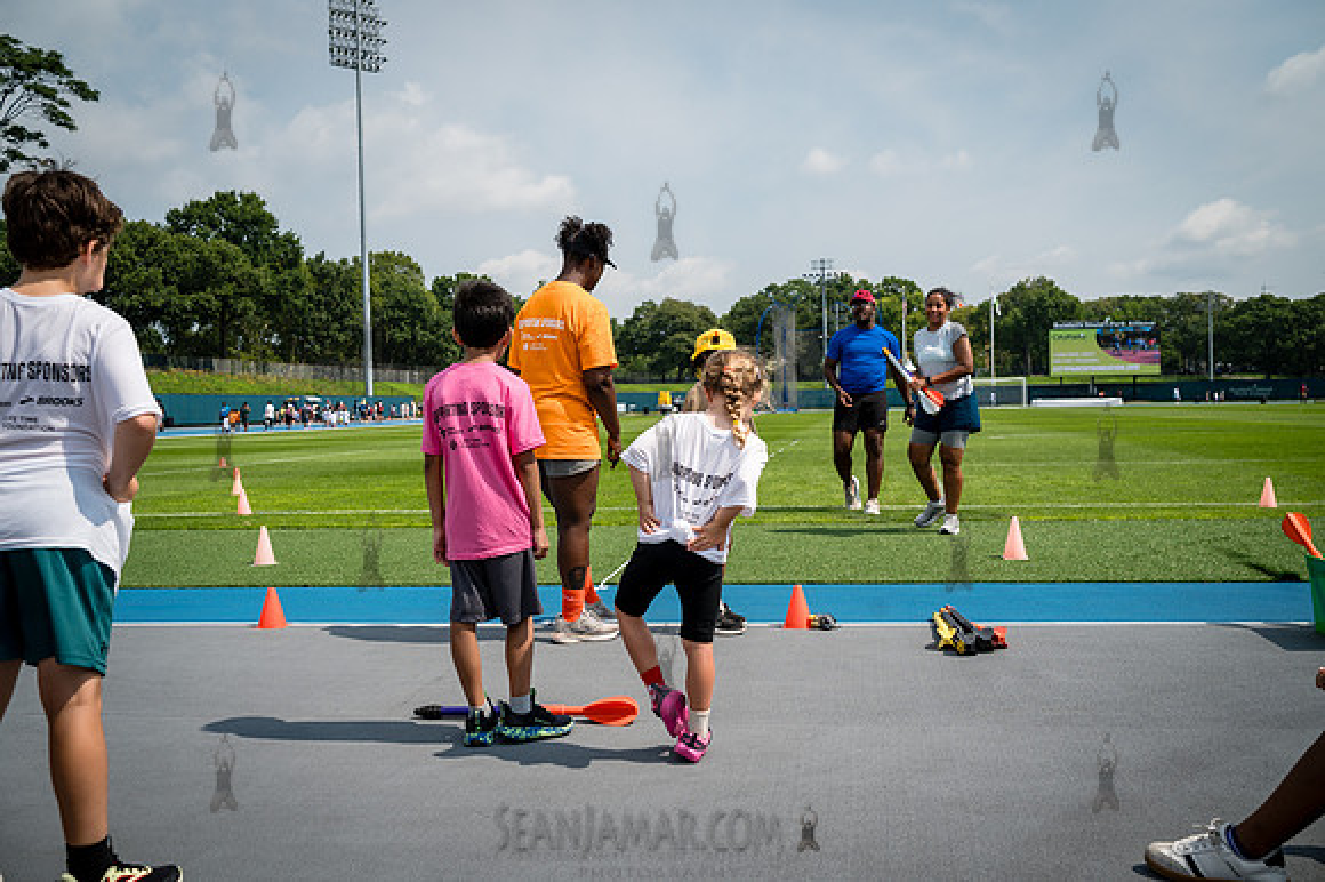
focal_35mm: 35
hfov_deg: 54.5
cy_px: 441
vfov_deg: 37.8
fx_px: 1287
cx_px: 662
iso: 100
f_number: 5
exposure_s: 1/1000
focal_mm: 35
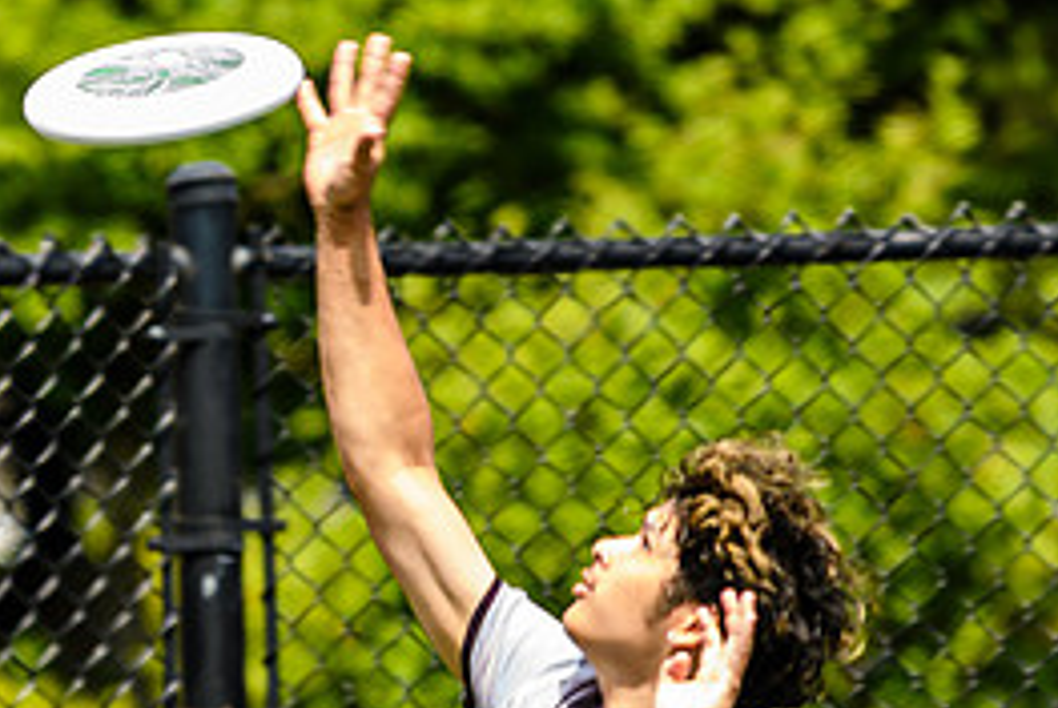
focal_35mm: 1145
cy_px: 756
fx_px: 33687
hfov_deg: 1.8
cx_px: 913
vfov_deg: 1.2
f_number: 3.2
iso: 100
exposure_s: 1/400
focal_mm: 200
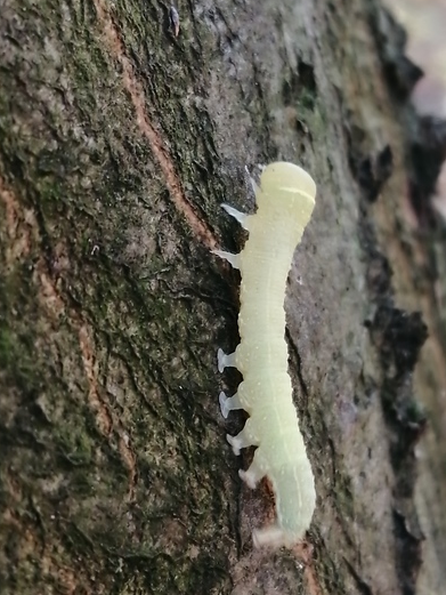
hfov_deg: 17.2
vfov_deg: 22.7
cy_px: 232
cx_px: 234
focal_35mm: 86
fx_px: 1477
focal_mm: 3.46
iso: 64
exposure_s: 1/30
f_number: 1.8
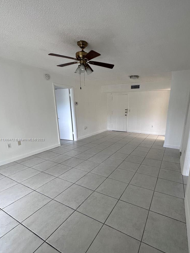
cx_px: 113
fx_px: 124
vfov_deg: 90.7
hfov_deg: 74.0
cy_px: 140
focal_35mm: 17
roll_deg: -0.4
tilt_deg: -15.3
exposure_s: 1/60
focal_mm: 2.22
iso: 160
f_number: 2.2
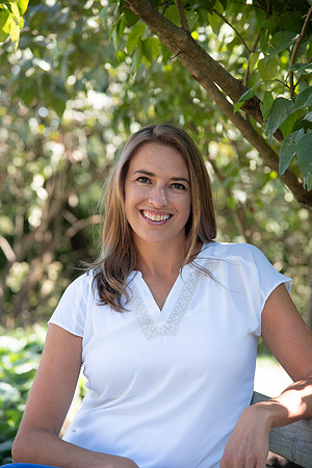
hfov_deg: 13.0
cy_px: 234
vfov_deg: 19.5
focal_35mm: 105
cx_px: 156
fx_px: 1365
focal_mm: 105
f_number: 4.5
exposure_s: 1/320
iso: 400
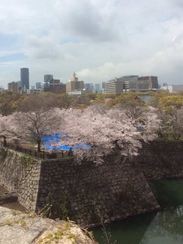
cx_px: 75
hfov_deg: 37.5
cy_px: 105
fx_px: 268
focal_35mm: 38
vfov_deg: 48.9
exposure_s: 1/3012
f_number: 2.4
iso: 32
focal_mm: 3.3
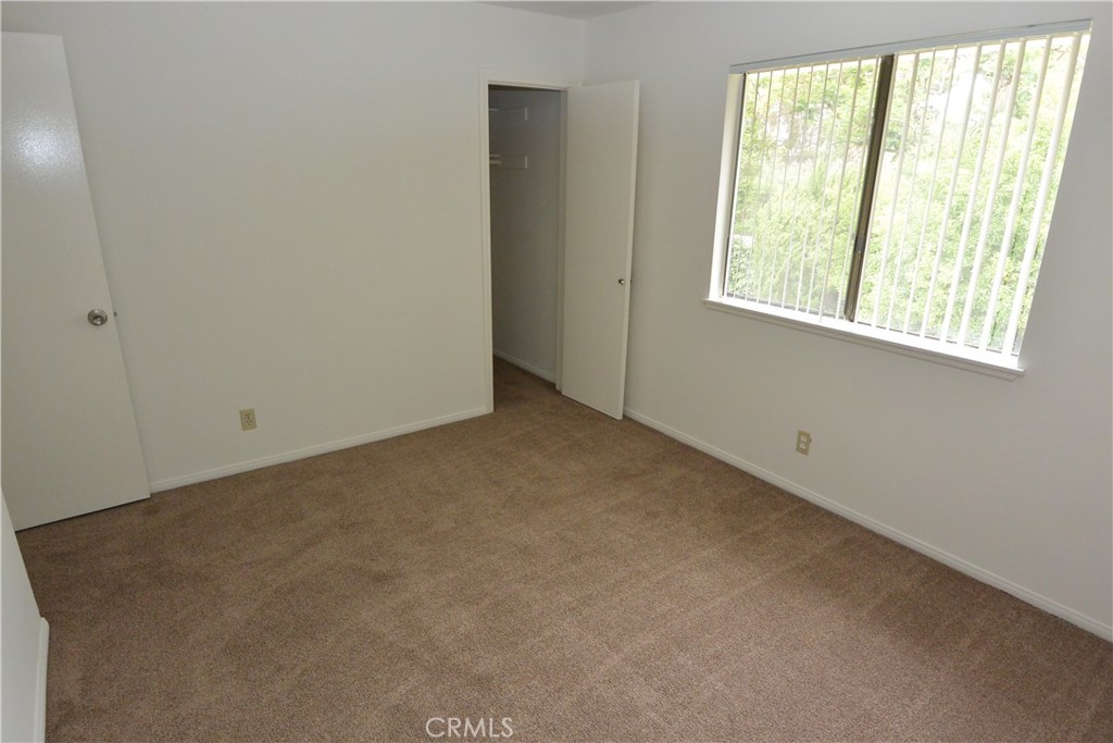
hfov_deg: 86.9
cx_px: 556
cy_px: 372
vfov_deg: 64.6
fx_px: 587
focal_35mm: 19
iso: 400
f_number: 3.8
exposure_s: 1/125
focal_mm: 7.3
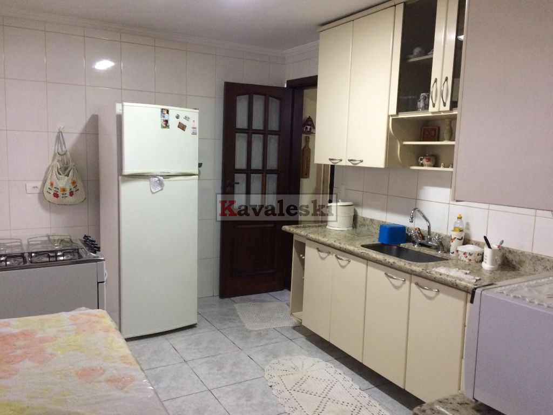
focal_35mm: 29
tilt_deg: -7.9
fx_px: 463
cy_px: 208
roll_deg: -0.6
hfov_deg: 61.7
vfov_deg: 48.2
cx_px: 276
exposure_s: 1/30
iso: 250
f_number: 2.2
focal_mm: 4.15
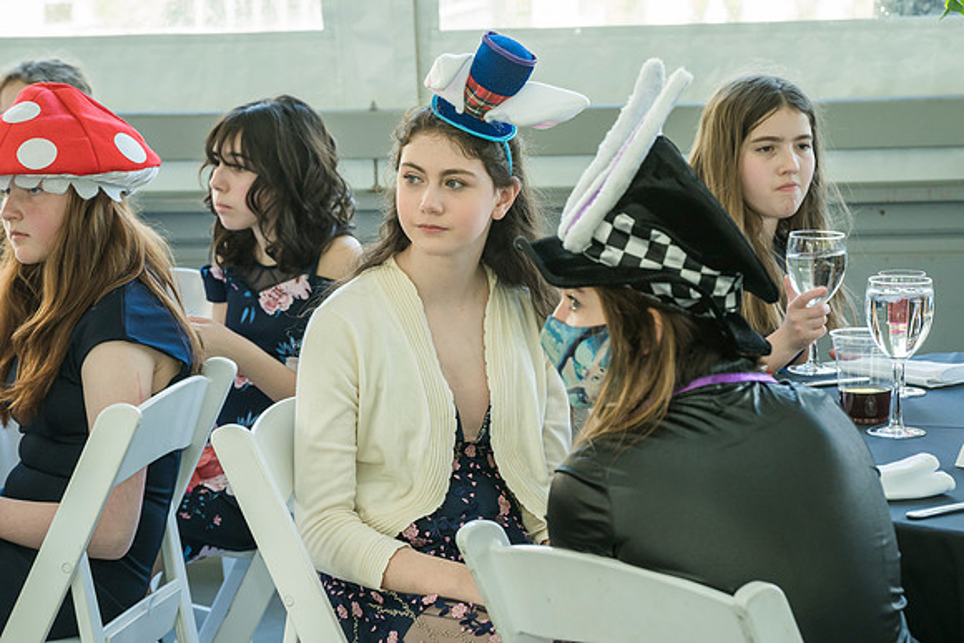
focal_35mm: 107
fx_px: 2866
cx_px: 482
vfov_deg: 12.8
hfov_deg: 19.1
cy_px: 322
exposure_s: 1/125
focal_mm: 107
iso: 1600
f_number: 8
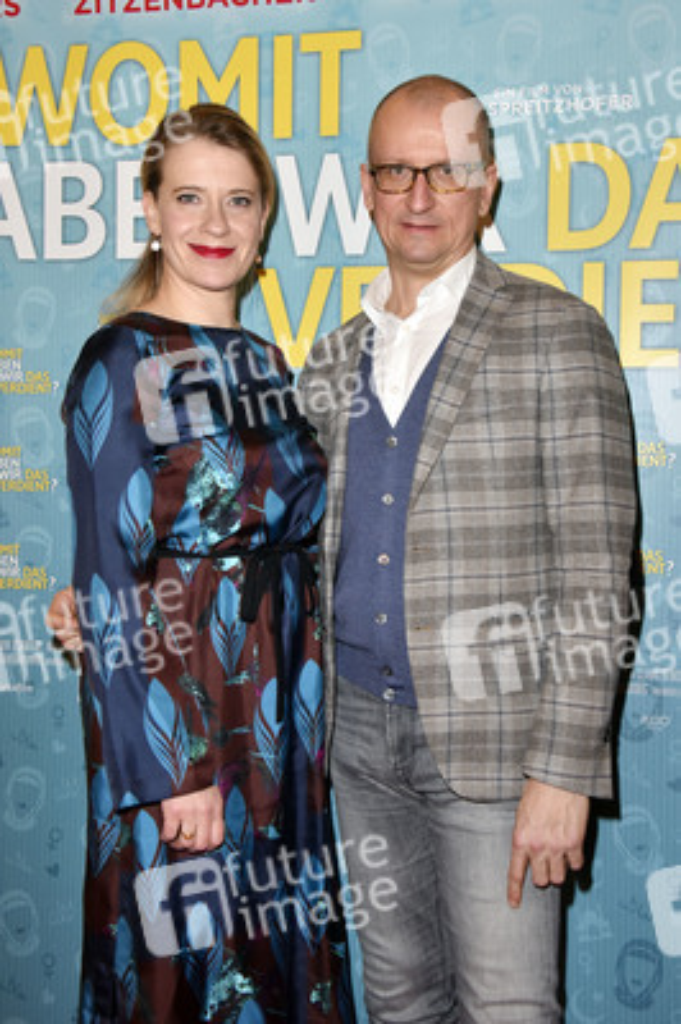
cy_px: 512
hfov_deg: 28.0
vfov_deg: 41.1
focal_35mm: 48
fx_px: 1364
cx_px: 340
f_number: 5.6
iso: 1600
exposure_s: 1/160
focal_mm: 48
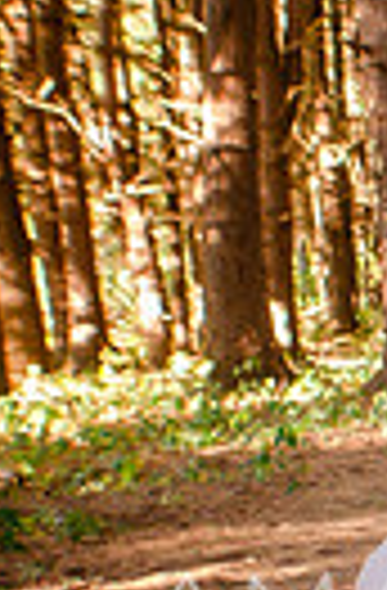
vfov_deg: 11.4
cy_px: 468
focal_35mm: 181
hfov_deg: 7.3
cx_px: 644
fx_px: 2950
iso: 720
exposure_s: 1/60
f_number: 4
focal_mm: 35
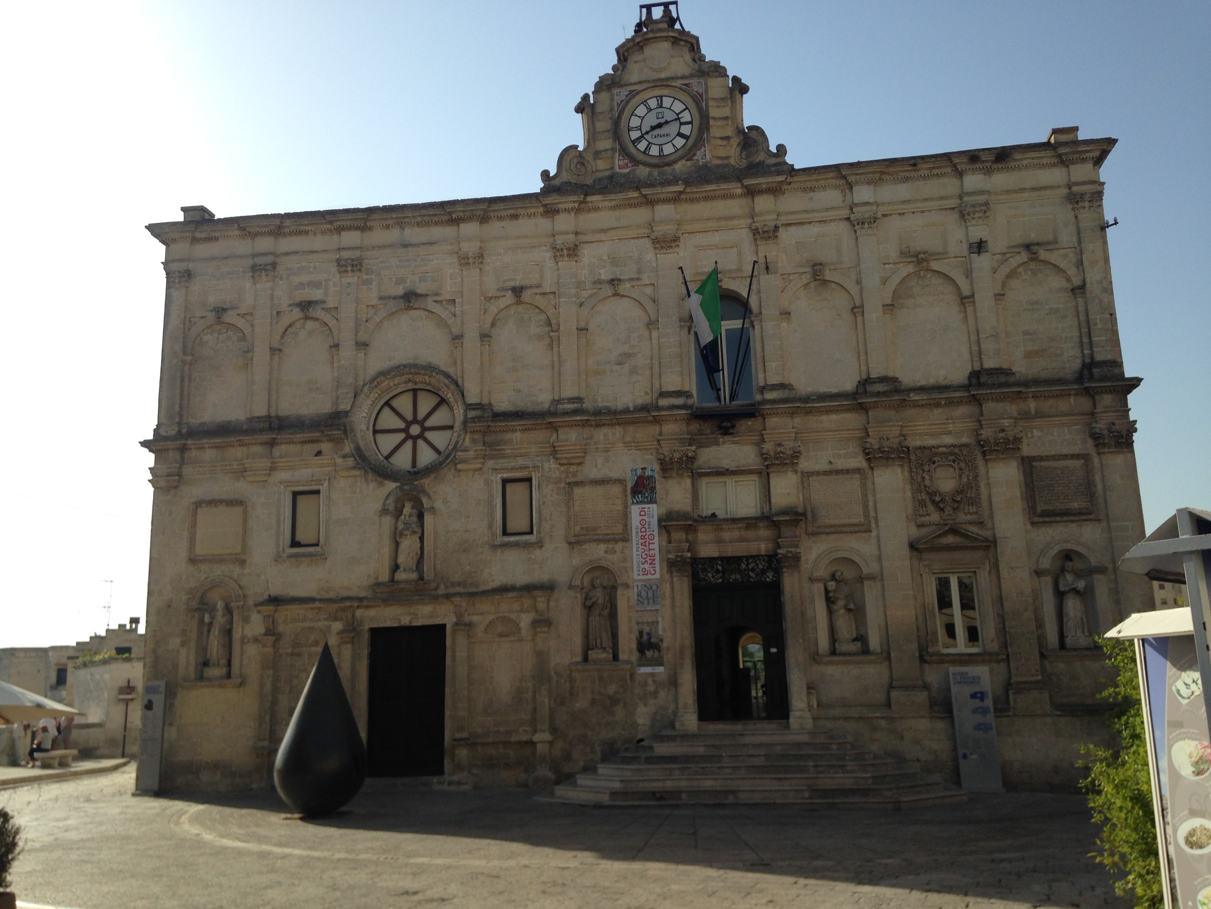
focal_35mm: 33
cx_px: 606
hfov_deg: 55.4
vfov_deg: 42.9
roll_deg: +3.5
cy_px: 454
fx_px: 1154
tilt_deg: +12.2
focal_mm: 4.12
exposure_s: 1/1466
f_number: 2.4
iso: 50
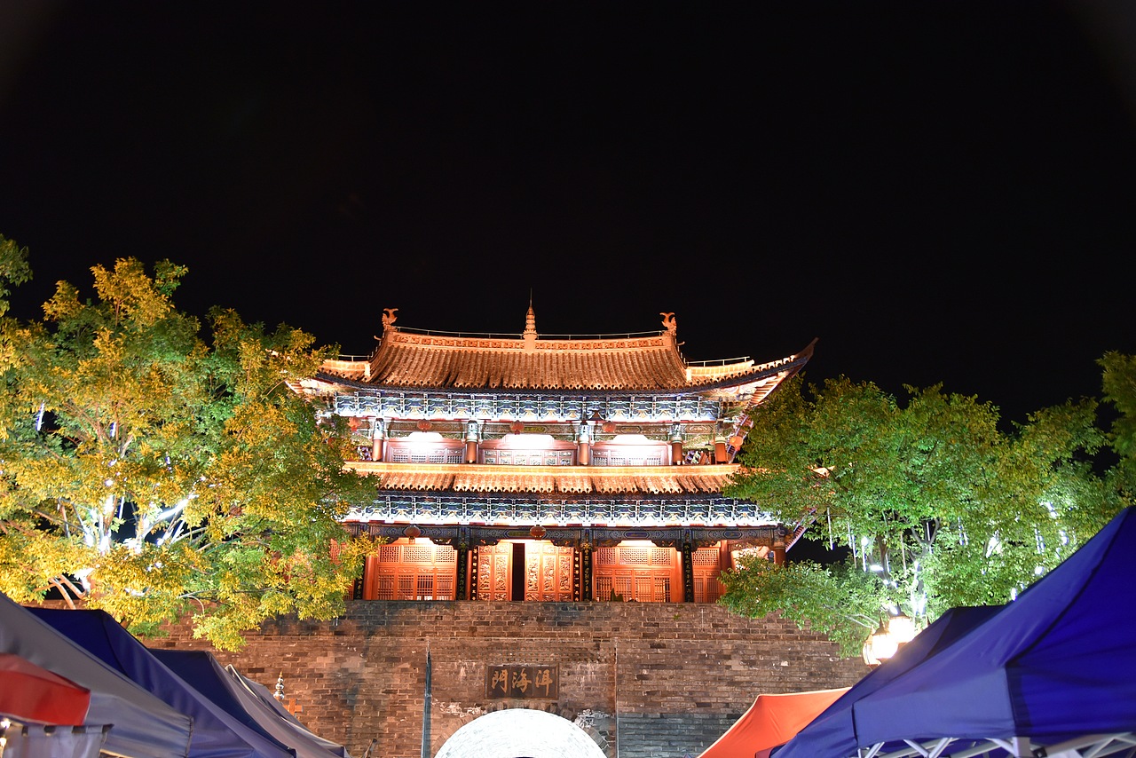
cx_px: 568
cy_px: 379
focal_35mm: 38
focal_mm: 38
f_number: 4
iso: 1600
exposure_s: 1/15
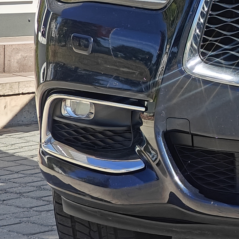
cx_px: 404
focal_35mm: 161
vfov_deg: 10.8
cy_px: 7
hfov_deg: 10.3
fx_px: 1258
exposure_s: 1/1237
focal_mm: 7.08
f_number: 2
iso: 50
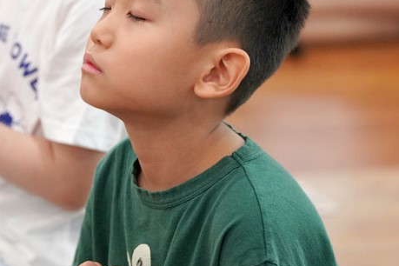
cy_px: 73
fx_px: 4344
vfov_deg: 3.5
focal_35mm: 392
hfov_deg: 5.3
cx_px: 112
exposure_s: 1/250
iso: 2500
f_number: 4
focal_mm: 200
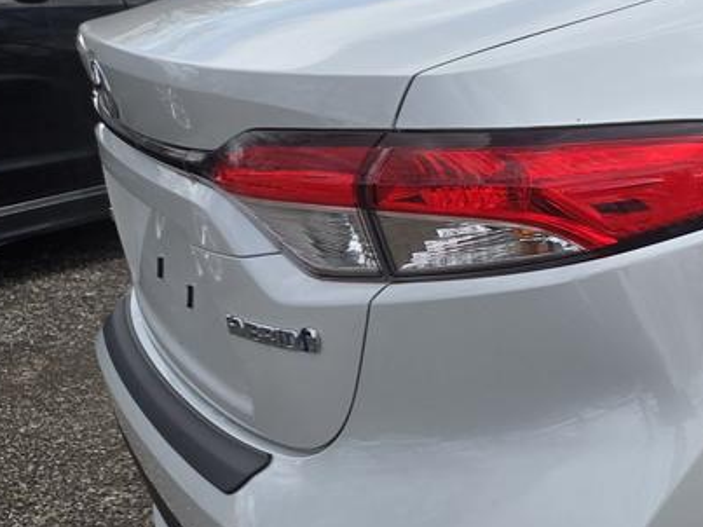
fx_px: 1482
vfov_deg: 20.1
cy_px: 342
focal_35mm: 73
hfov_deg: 21.7
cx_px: 1092
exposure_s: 1/1465
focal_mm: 5.4
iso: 25
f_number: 1.8
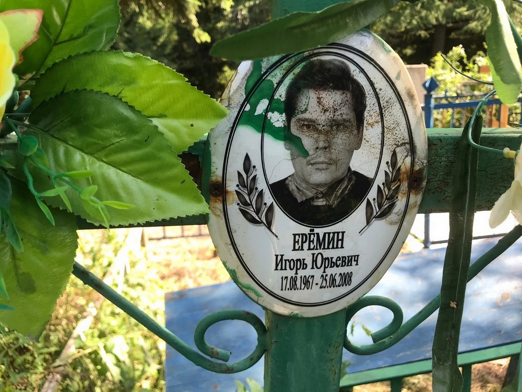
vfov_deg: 49.7
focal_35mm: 28
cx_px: 261
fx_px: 422
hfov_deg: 63.4
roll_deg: +3.4
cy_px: 196
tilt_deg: -13.8
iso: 20
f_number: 1.8
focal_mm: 3.99
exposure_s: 1/199
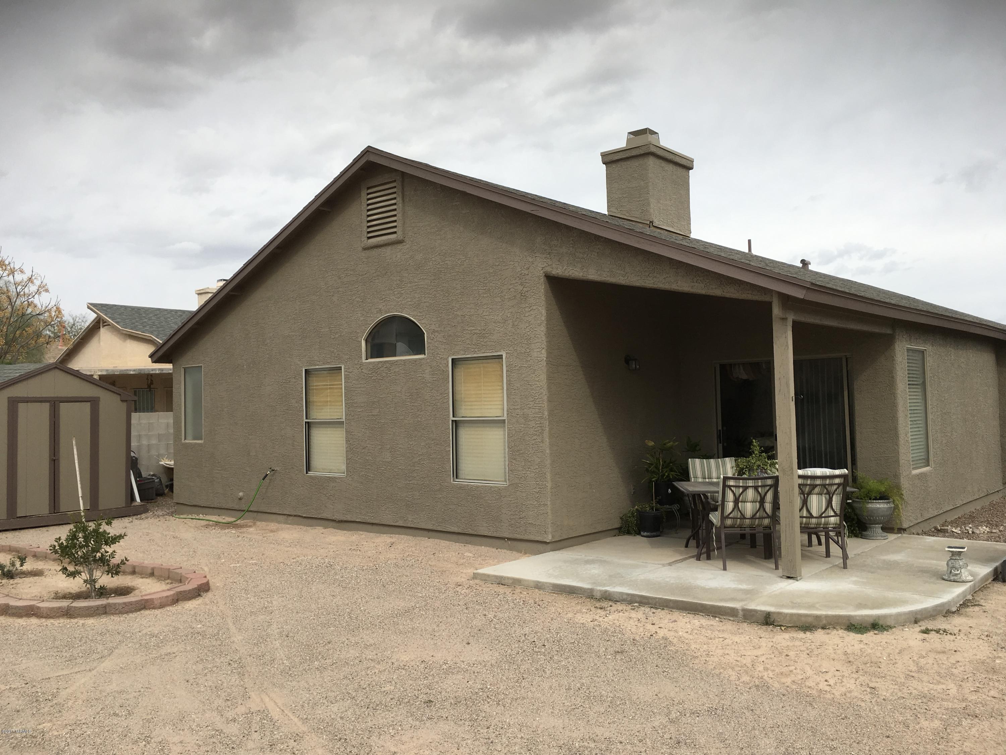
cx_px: 503
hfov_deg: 61.7
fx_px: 843
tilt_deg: +1.9
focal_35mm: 29
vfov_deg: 48.2
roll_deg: +1.4
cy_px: 378
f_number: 2.2
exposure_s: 1/1326
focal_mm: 4.15
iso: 25
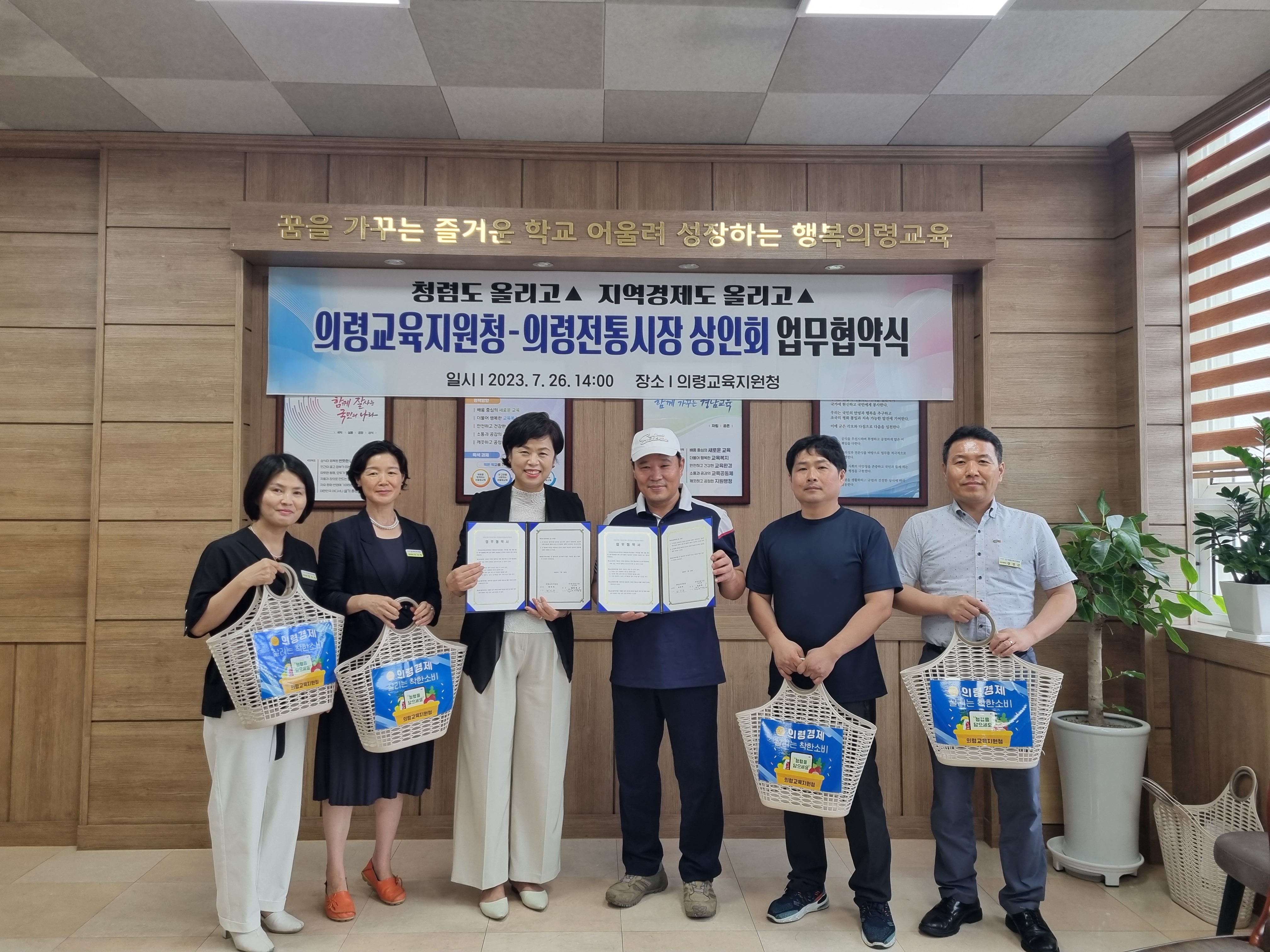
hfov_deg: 67.3
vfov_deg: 53.1
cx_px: 635
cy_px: 476
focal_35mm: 26
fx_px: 954
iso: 100
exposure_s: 1/120
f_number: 1.8
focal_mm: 5.4
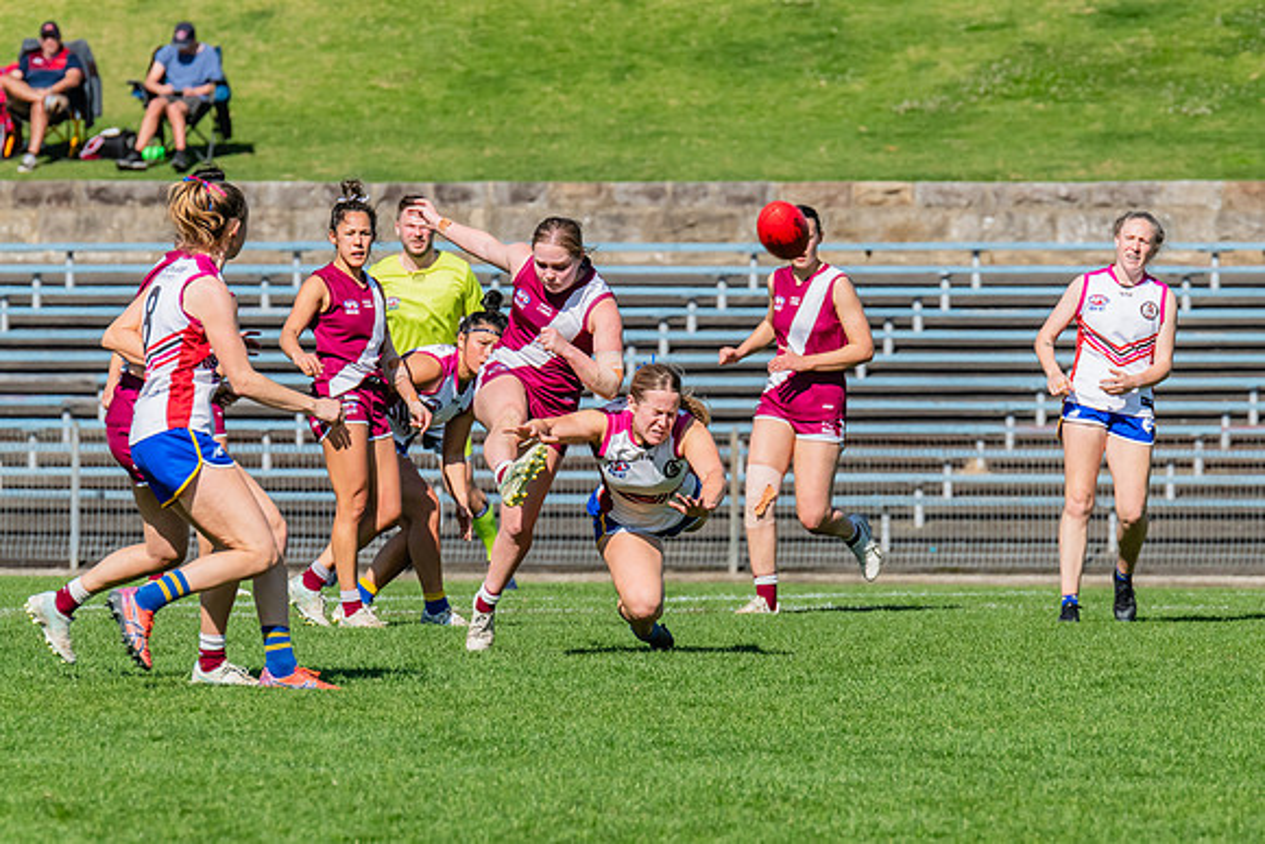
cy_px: 411
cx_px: 745
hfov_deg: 3.9
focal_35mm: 528
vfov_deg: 2.6
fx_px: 18558
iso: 800
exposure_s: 1/1250
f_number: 11
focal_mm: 420
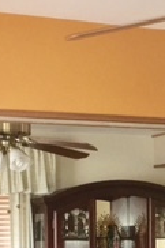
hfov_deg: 12.9
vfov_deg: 18.6
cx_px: 89
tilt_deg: -1.0
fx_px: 730
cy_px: 270
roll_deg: +0.6
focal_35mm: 106
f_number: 2.2
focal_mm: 4.15
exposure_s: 1/17
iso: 80
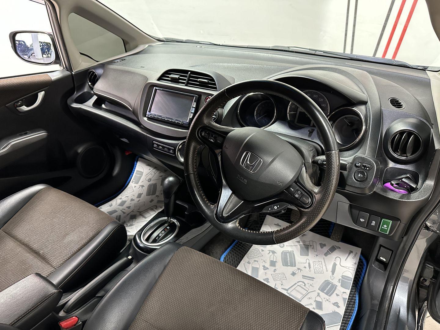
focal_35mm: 24
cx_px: 220
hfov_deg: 71.6
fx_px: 305
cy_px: 165
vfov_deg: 56.8
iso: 640
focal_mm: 6.86
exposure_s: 1/50
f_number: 1.78
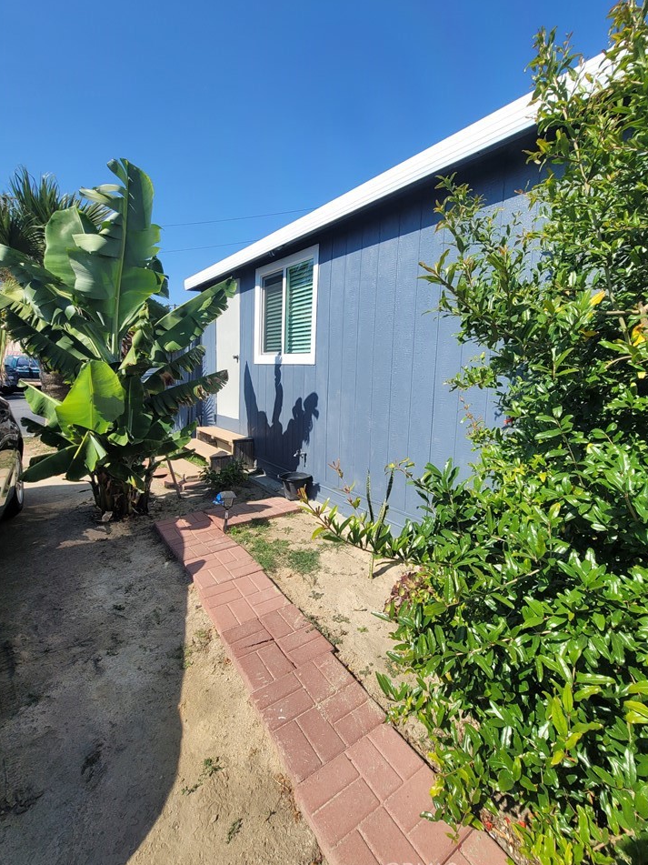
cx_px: 340
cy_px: 418
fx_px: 350
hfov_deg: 85.6
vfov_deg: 102.0
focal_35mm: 14
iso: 64
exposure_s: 1/1686
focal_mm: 2.2
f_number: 2.2
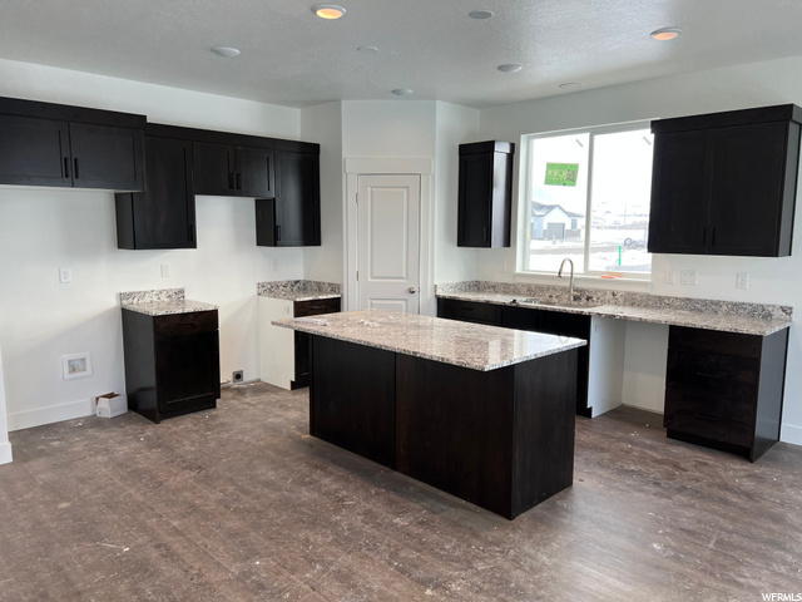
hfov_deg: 67.3
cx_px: 401
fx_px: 602
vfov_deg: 53.1
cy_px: 301
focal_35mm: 26
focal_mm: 5.7
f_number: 1.5
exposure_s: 1/225
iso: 40
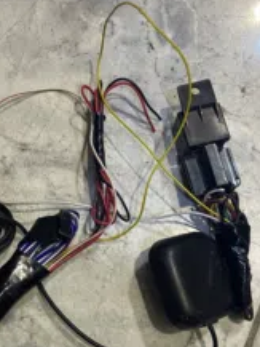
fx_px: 480
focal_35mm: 48
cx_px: 85
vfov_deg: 39.1
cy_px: 238
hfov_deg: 30.1
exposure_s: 1/33
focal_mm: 4.25
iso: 400
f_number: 1.8
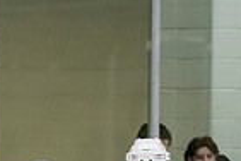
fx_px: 5275
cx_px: -43
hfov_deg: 2.6
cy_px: 356
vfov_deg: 1.7
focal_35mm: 788
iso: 2000
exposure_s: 1/640
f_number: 3.2
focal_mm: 125
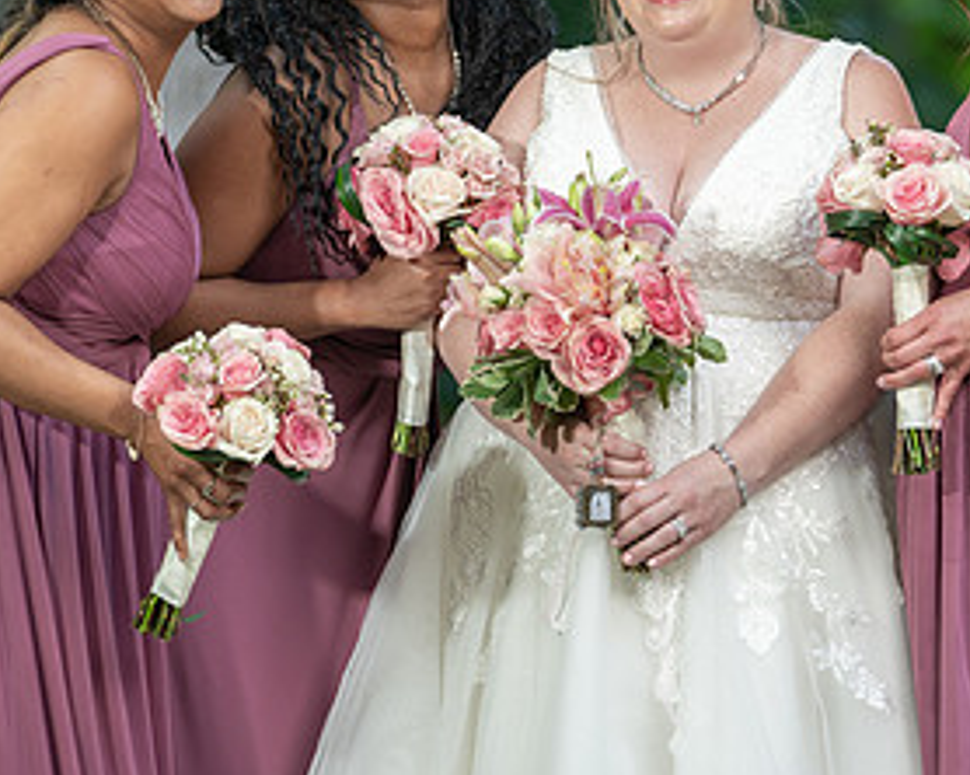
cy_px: 109
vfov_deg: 4.0
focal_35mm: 390
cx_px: 640
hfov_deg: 5.0
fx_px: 11188
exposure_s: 1/200
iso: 400
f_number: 4
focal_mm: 189
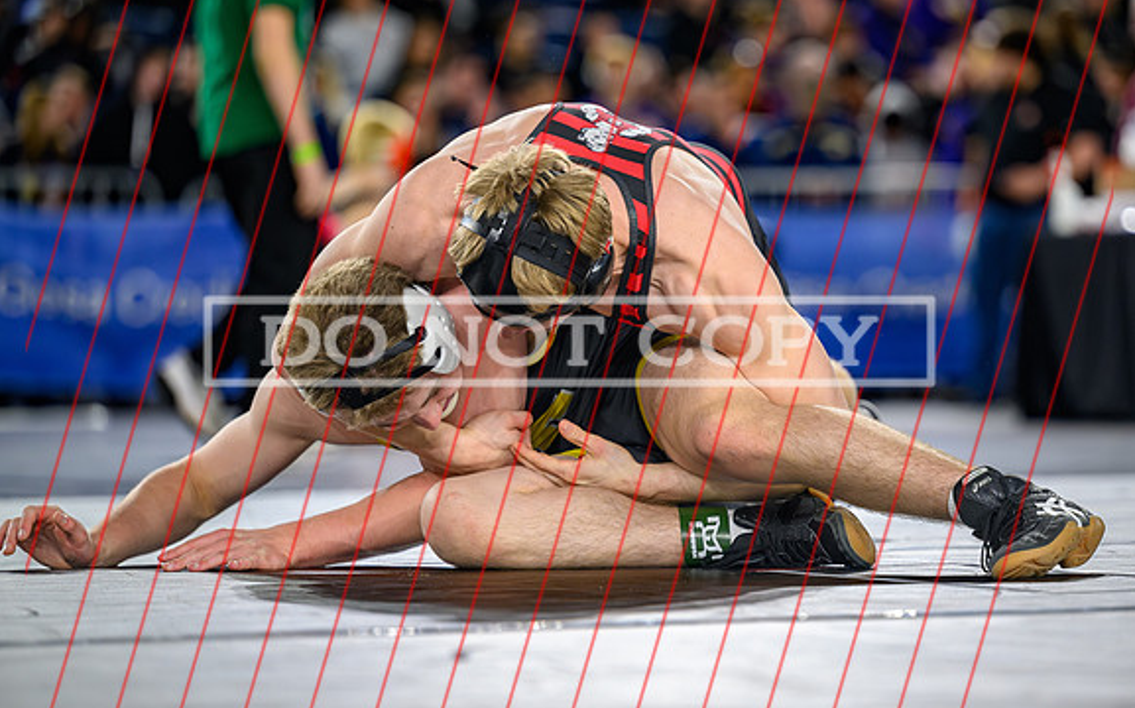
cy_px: 344
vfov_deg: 6.9
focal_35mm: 189
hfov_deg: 11.1
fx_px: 5843
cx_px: 681
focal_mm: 150
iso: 2500
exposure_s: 1/800
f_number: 2.8
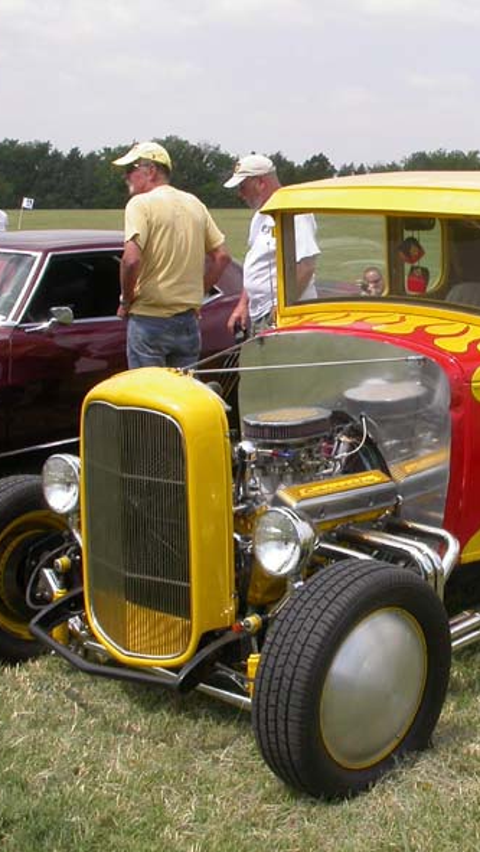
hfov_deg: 21.3
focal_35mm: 56
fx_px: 1265
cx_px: 370
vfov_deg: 37.2
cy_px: 431
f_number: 6.7
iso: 100
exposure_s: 1/320
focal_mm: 7.85
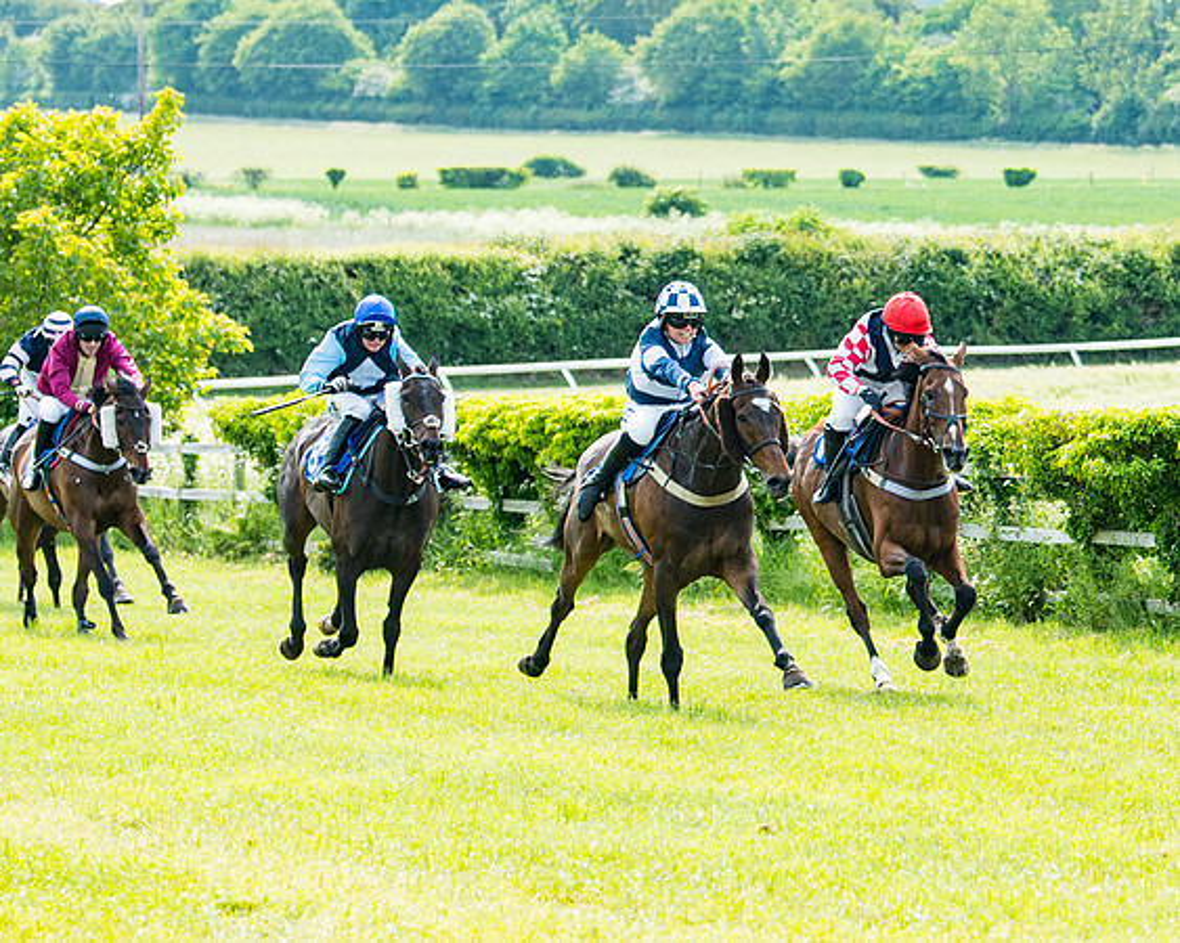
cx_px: 1067
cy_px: 427
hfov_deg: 7.5
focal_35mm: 255
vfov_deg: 6.1
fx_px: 8918
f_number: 4
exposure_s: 1/1250
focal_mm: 100
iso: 400
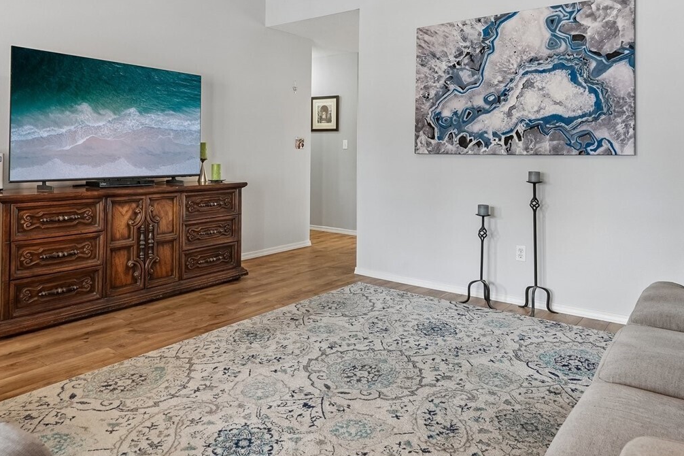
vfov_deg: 47.1
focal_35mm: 27
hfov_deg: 67.4
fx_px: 513
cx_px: 325
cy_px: 149
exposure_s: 1/8
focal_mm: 16
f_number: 8
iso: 400
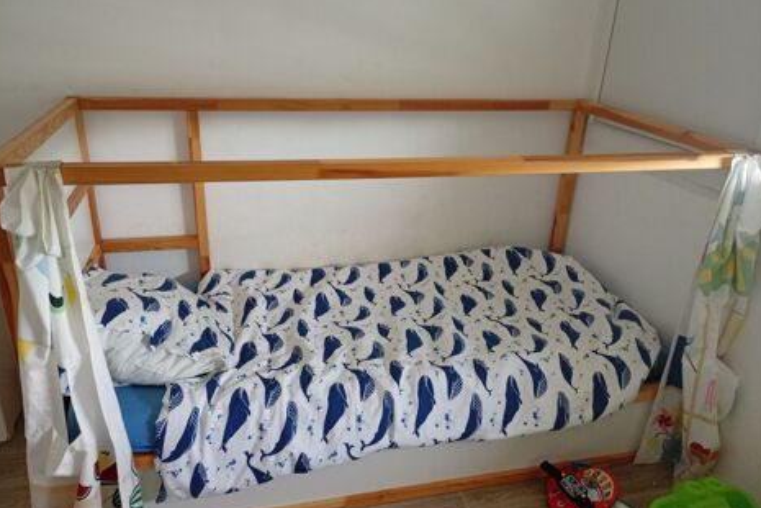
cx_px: 378
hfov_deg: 63.7
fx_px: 613
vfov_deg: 45.0
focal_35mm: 29
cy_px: 263
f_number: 1.8
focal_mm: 3.84
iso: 218
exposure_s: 1/33.3
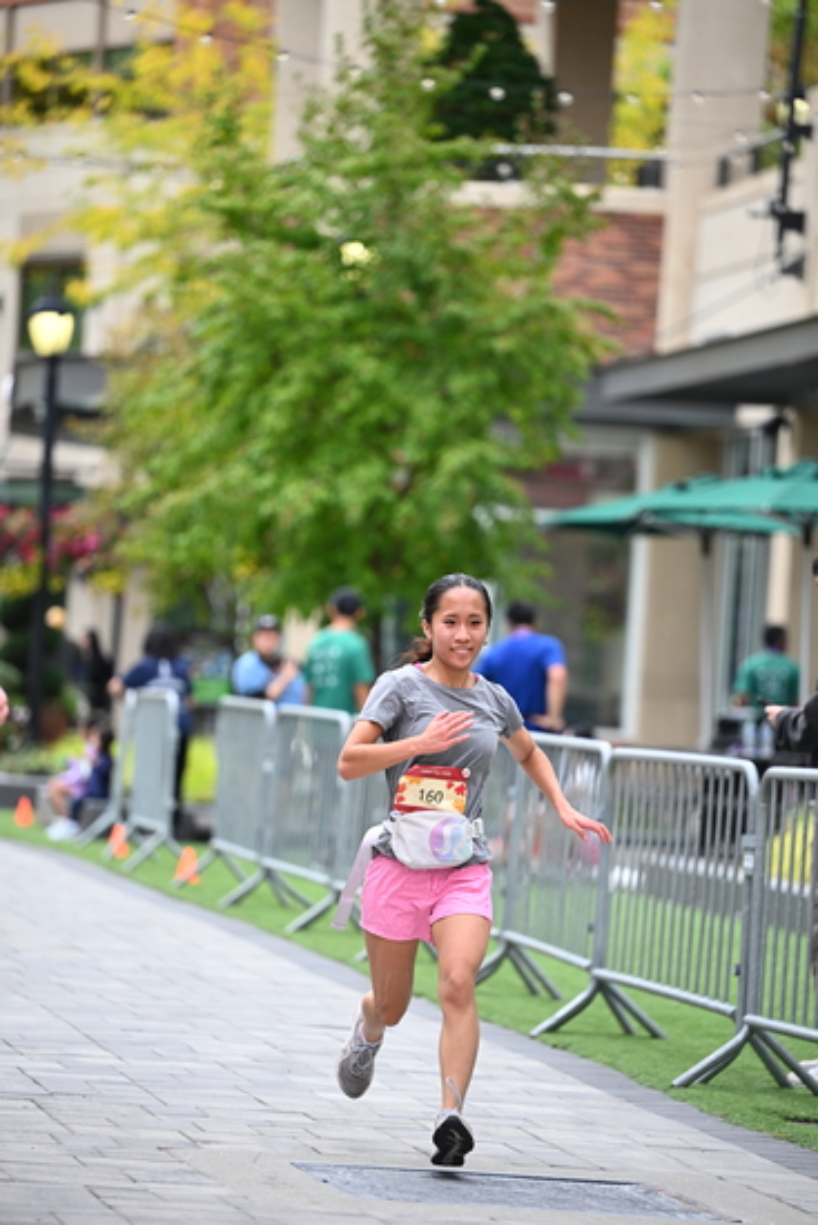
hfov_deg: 8.6
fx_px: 5449
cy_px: 612
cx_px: 409
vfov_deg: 12.8
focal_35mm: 160
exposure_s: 1/1600
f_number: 2.8
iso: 640
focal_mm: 160
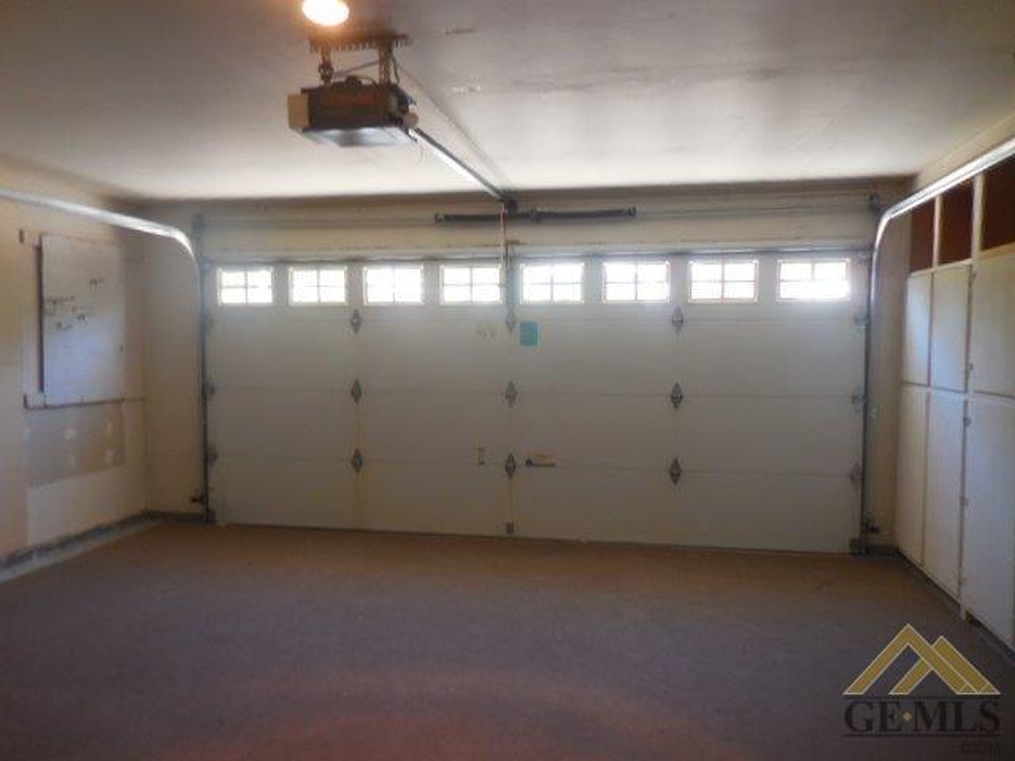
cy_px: 380
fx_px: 733
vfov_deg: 54.9
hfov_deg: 69.4
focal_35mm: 25
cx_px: 508
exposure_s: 1/30
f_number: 3.3
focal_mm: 4.5
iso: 160
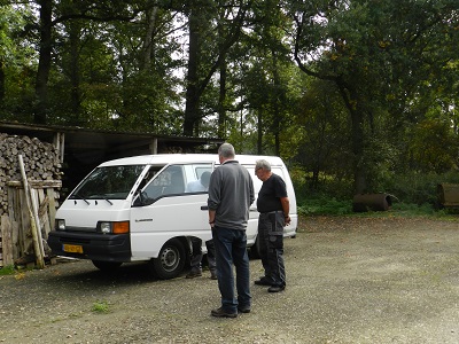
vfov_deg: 37.7
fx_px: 504
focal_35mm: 38
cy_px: 172
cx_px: 230
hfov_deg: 49.0
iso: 160
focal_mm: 6.7
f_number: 4
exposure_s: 1/400
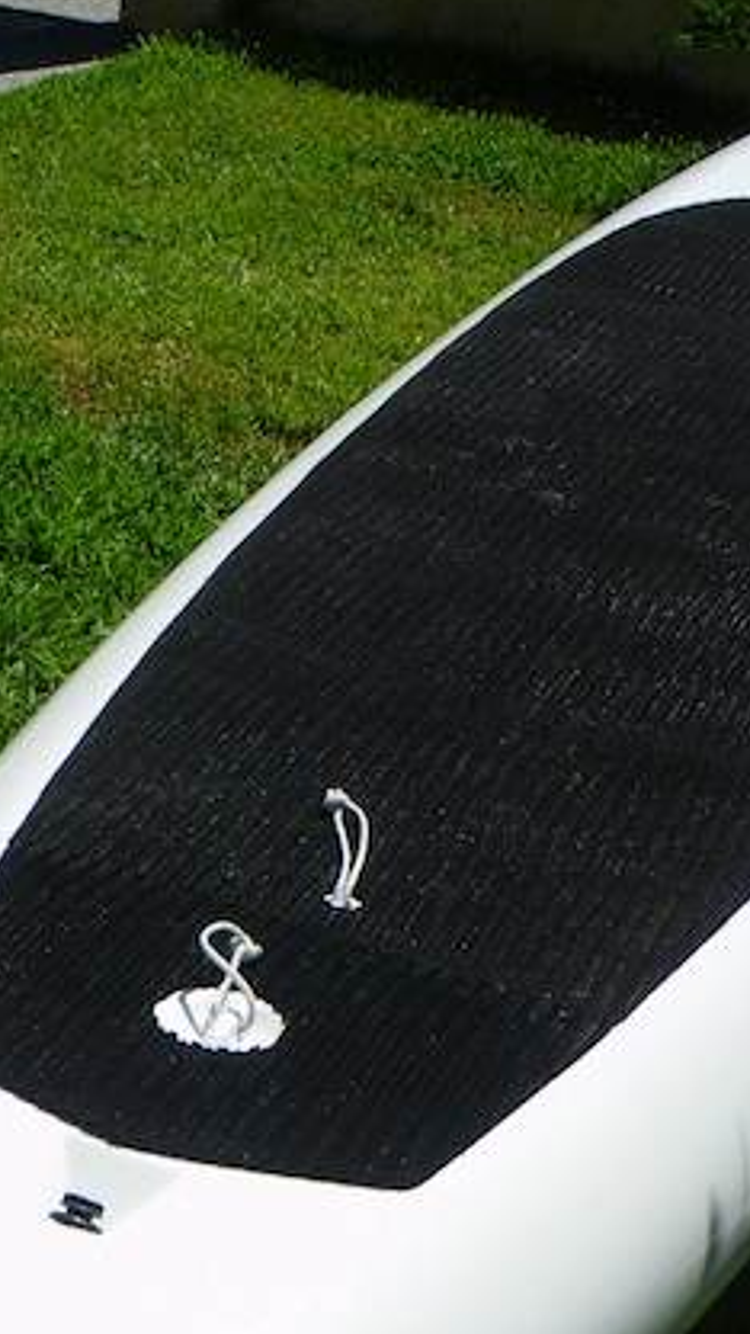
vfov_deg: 27.7
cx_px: 192
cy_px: 1055
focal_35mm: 75
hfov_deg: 16.0
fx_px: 2652
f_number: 4.2
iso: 50
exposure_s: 1/640
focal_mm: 5
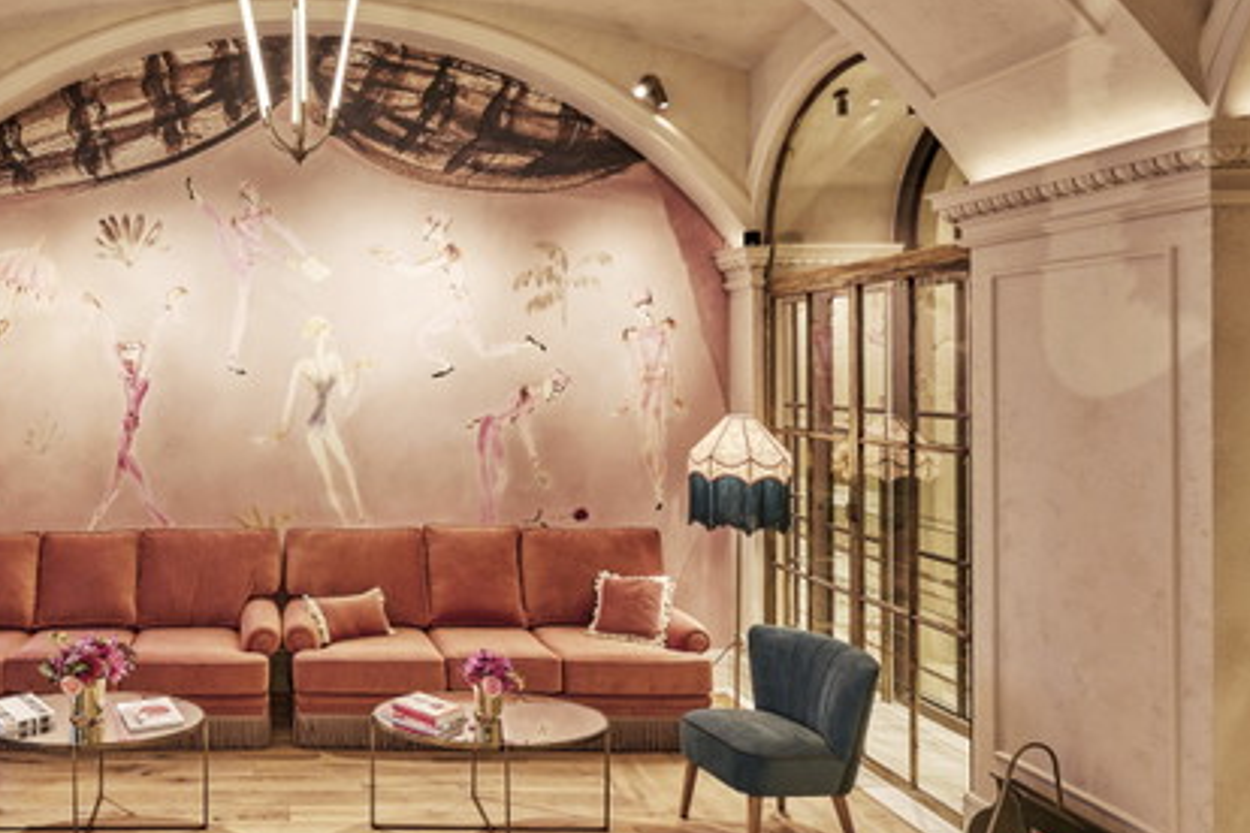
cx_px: 263
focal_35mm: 26
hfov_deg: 63.8
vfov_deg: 49.5
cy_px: 392
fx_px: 903
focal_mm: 14
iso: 200
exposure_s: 1/2
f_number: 11
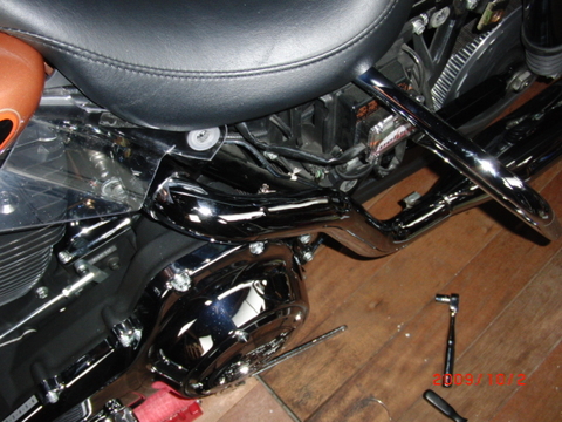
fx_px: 601
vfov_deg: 38.7
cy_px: 211
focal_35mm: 37
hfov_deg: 50.1
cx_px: 281
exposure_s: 1/25
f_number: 3.6
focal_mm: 6.42
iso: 200
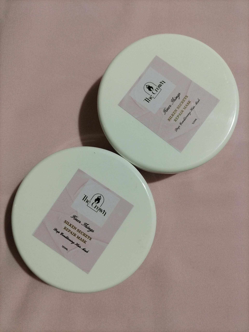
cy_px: 166
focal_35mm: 26
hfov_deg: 53.1
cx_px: 124
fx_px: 249
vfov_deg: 67.3
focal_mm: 4.7
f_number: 1.8
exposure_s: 1/100
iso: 1740
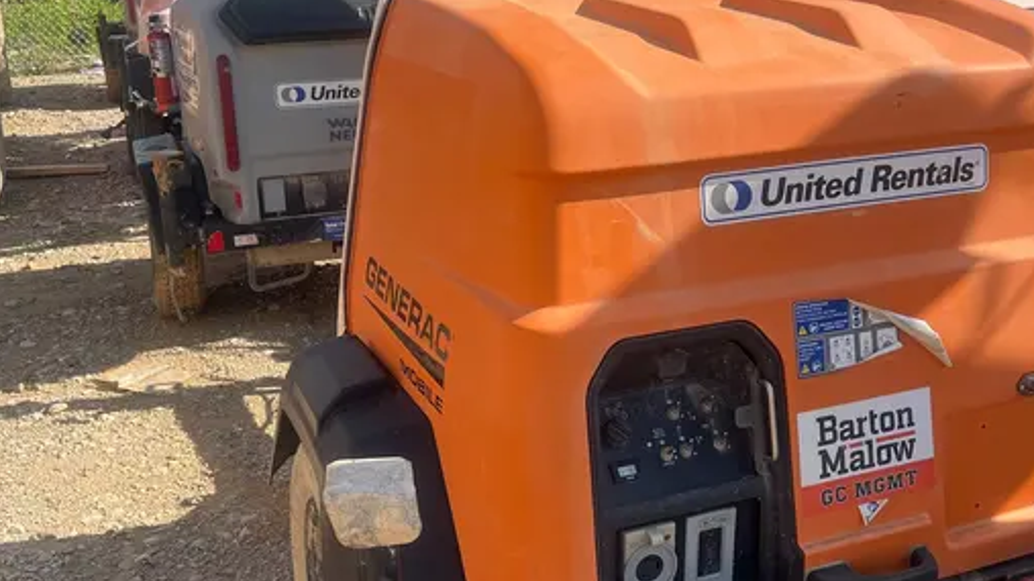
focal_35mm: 41
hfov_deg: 49.4
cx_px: 557
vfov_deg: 29.0
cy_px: 246
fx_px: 1124
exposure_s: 1/1623
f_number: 1.6
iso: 50
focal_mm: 5.1
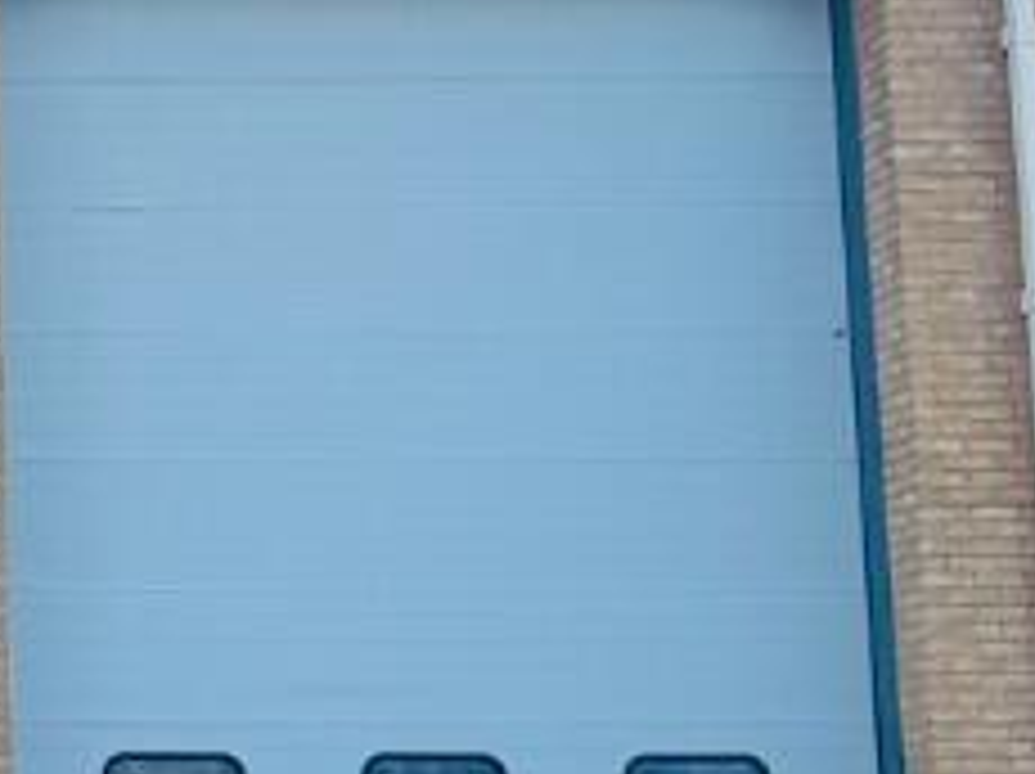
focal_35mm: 107
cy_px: 500
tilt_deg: +8.8
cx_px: -468
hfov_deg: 16.9
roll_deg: +0.7
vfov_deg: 13.8
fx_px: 3196
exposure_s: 1/1076
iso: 80
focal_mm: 6.76
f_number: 1.78
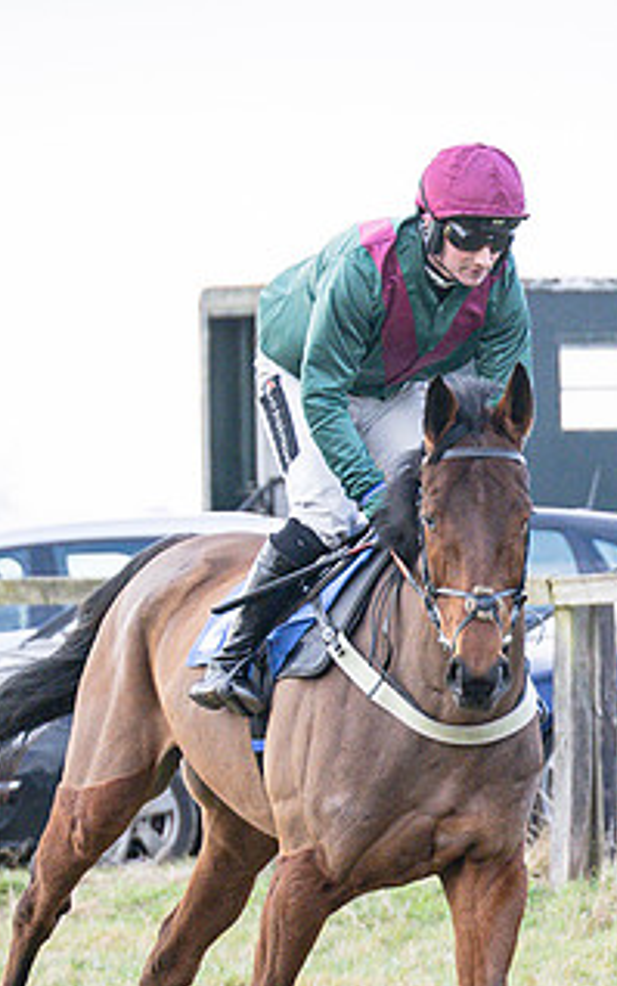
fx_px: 12096
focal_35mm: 450
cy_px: 646
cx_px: 551
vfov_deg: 4.7
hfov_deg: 2.9
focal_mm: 86
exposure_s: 1/1600
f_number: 2.8
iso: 400
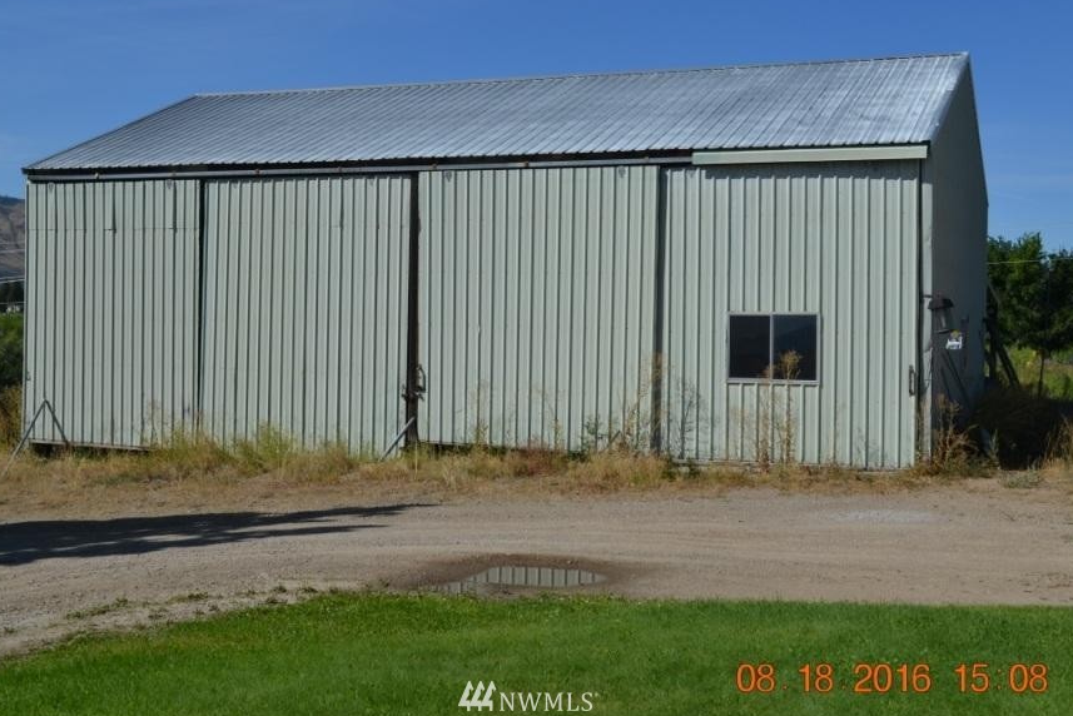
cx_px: 528
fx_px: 1282
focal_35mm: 43
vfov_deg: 31.2
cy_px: 316
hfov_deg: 45.4
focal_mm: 24
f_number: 9
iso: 100
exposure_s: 1/320
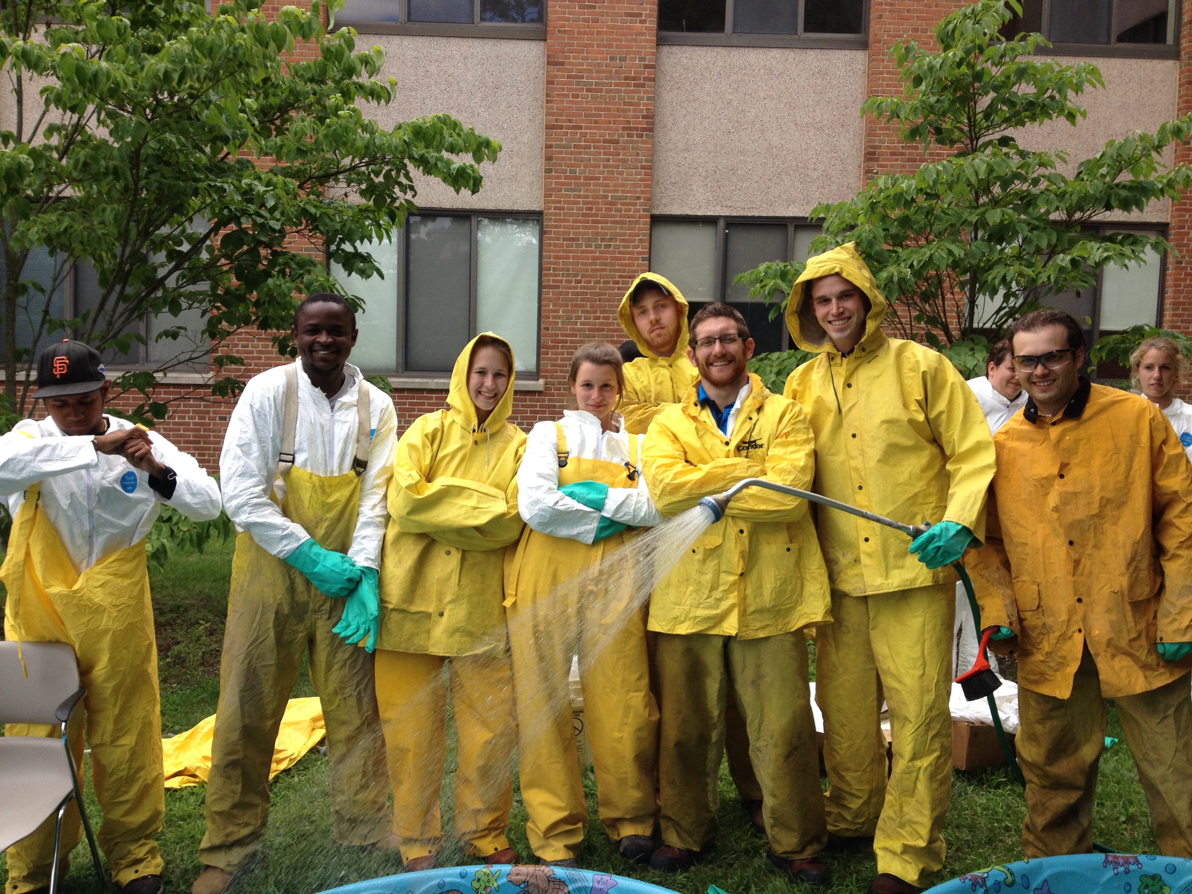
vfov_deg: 40.7
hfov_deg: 52.6
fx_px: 1205
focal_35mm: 35
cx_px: 596
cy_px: 447
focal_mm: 4.28
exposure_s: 1/488
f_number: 2.4
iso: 50
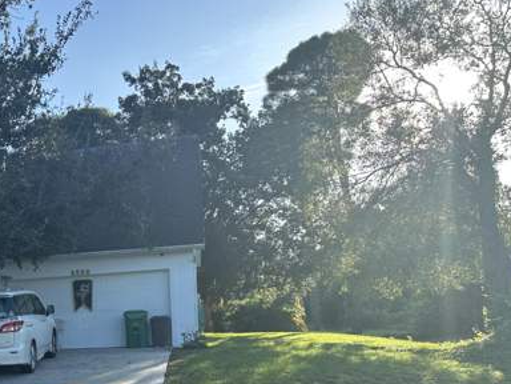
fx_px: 738
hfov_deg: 34.5
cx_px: -8
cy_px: 347
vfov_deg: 28.0
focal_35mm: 50
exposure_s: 1/1171
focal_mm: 6.86
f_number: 1.78
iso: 80
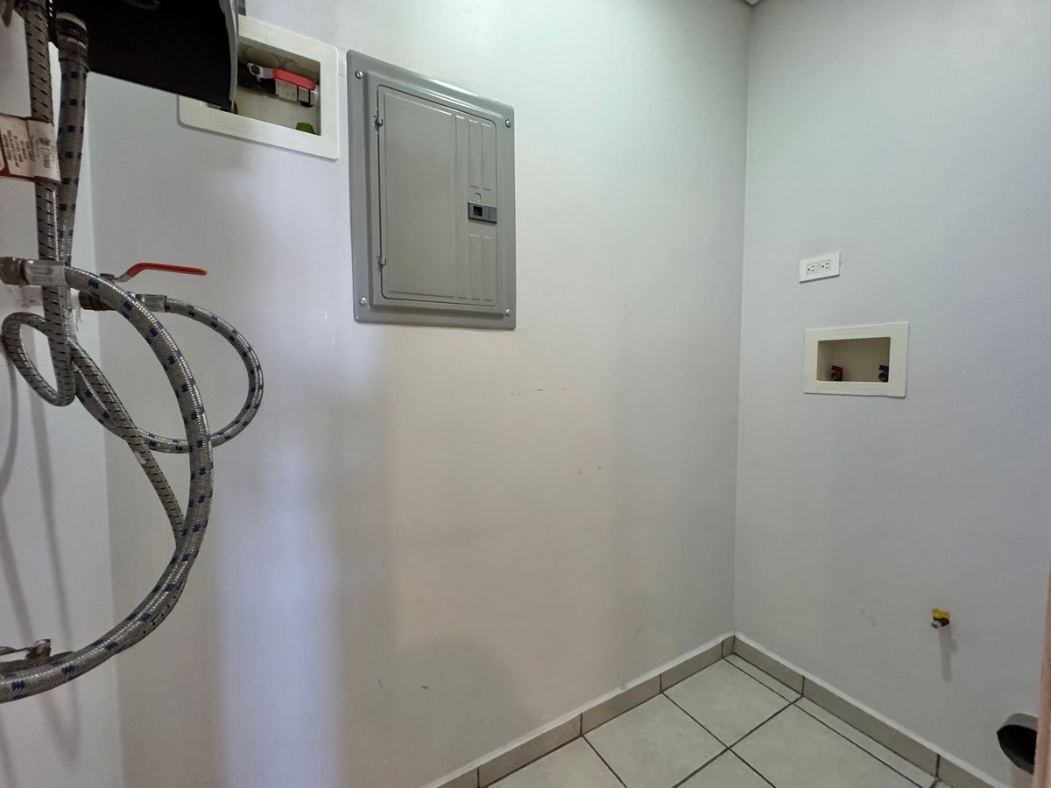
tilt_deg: -5.2
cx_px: 526
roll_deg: -0.1
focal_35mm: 14
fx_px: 425
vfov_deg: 85.7
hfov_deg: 102.1
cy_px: 394
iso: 320
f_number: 2.2
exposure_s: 1/60
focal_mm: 2.22
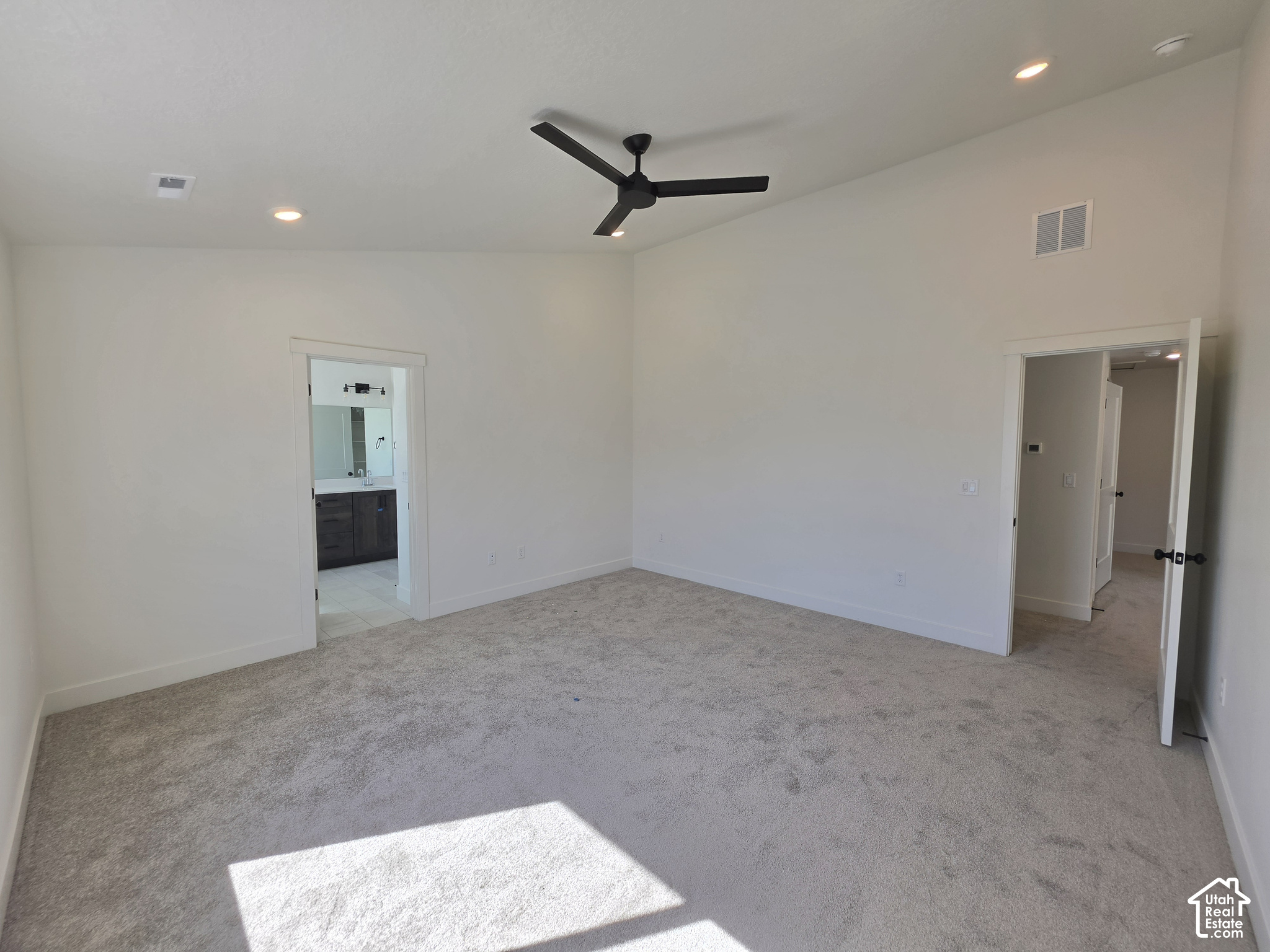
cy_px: 476
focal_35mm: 13
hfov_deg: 106.2
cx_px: 635
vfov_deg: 89.9
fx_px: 477
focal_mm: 2.2
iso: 16
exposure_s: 1/120
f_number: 1.9
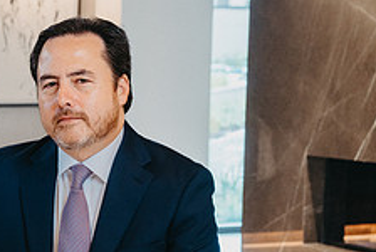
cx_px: -74
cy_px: 216
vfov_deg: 10.0
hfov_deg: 14.5
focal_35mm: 137
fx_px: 1433
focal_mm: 53
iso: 1000
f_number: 5
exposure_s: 1/100
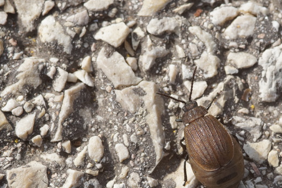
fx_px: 2286
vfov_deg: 4.7
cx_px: 203
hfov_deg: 7.1
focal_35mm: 292
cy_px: 131
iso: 400
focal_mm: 105
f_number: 11
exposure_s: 1/400
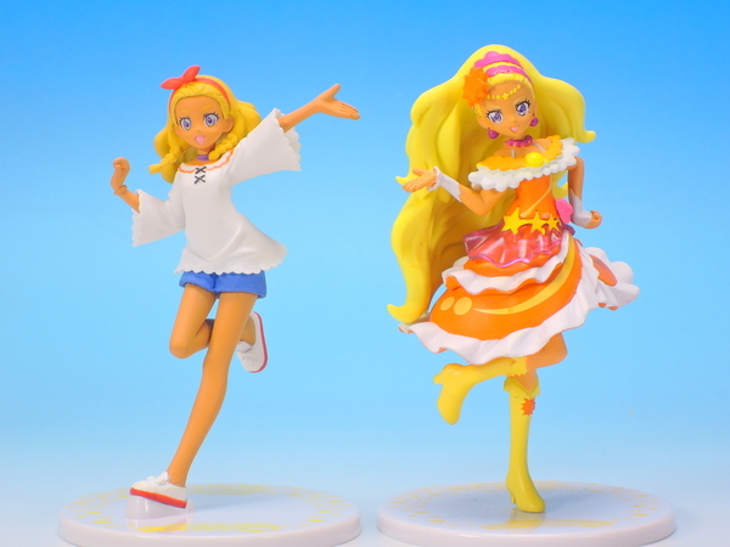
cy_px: 274
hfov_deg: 16.4
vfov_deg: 12.3
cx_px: 365
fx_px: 2531
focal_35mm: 120
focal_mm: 25.5
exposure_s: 1/1.6
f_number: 5.6
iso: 80
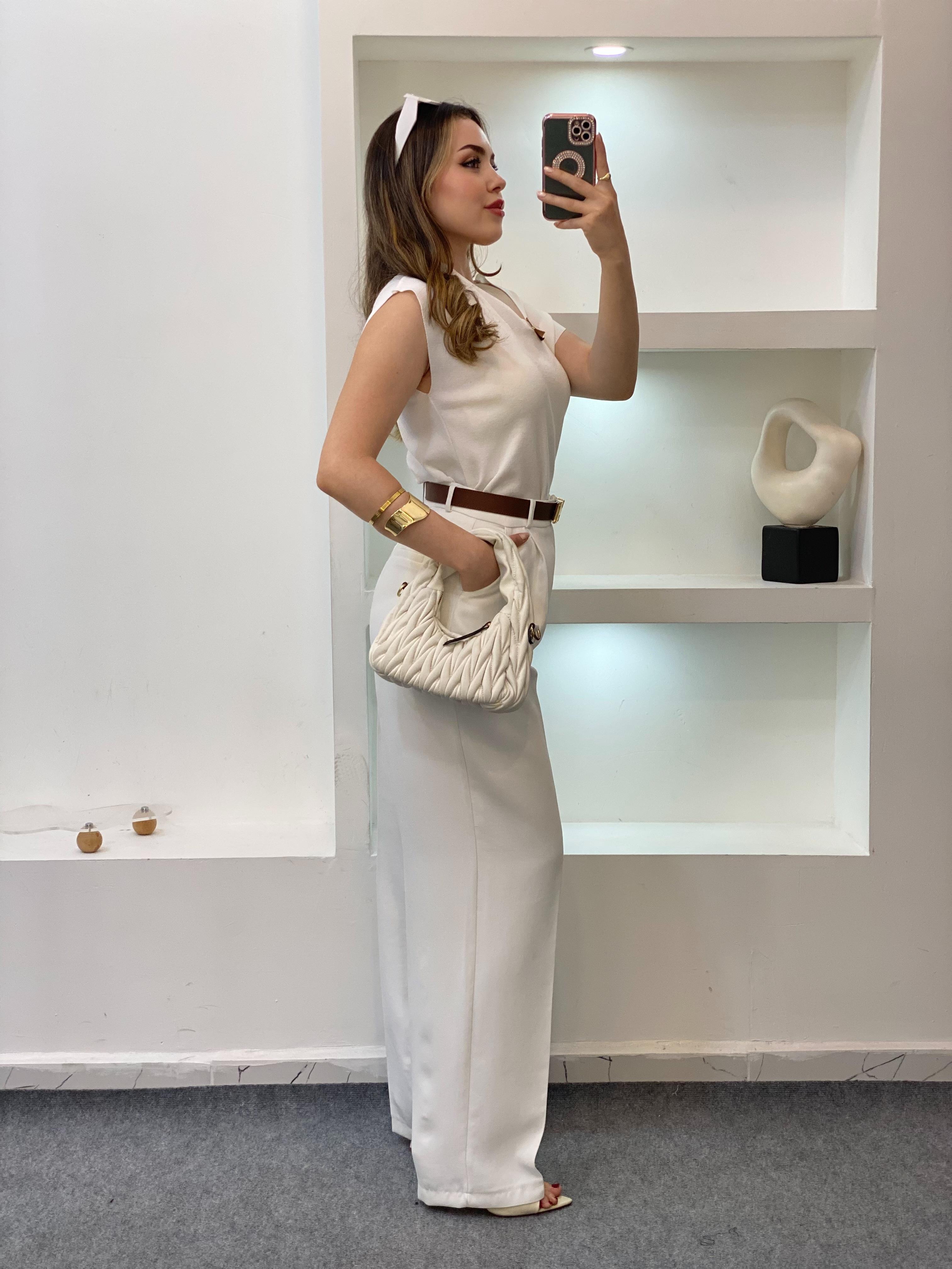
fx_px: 1907
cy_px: 634
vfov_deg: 36.8
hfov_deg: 28.0
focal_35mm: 52
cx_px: 476
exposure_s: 1/122
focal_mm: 6
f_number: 2
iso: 64
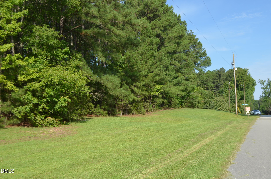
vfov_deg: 36.7
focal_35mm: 36
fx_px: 270
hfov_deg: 53.2
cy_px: 90
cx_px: 136
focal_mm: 24
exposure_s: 1/250
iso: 180
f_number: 8
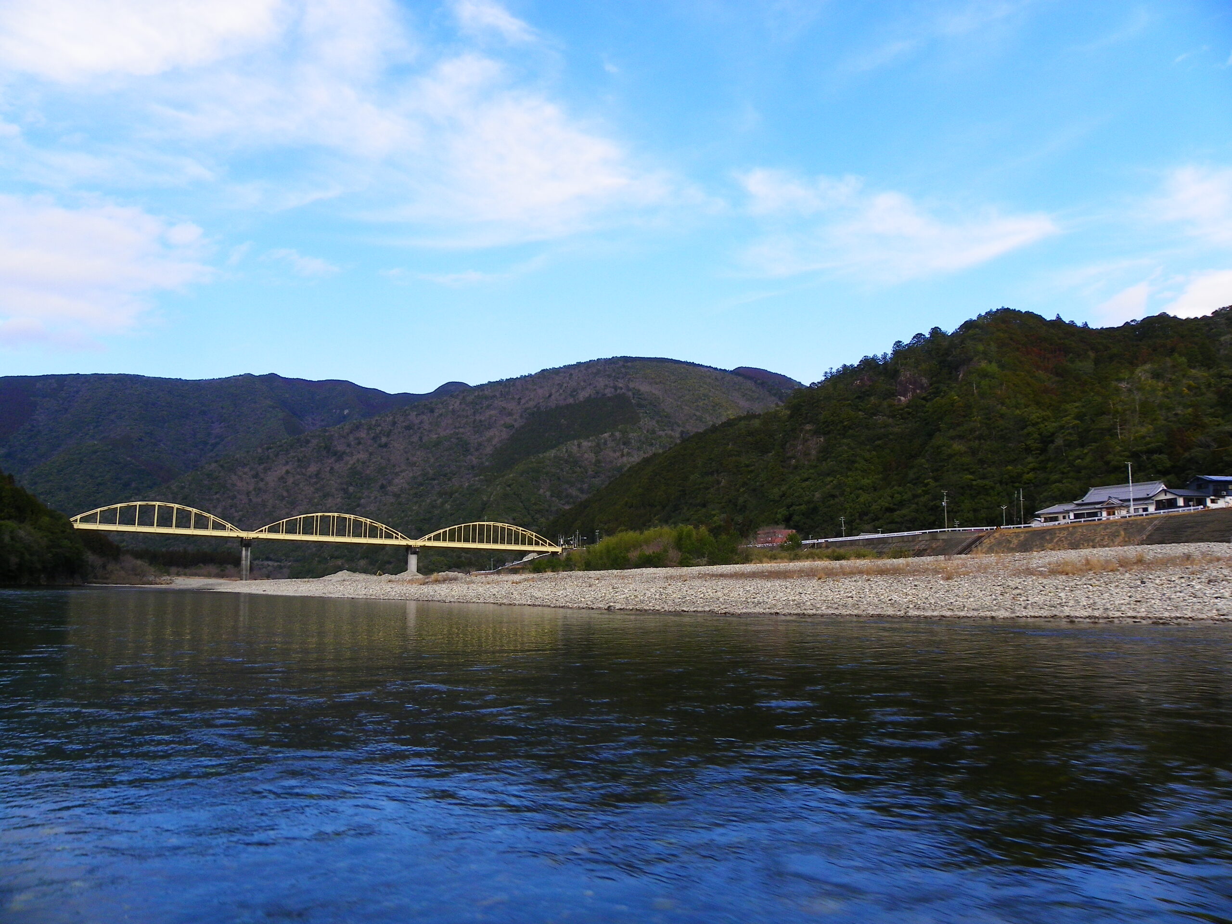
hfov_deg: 67.3
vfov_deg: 53.1
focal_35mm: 26
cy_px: 462
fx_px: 925
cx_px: 616
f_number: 4.5
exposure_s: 1/250
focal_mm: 4.6
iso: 64
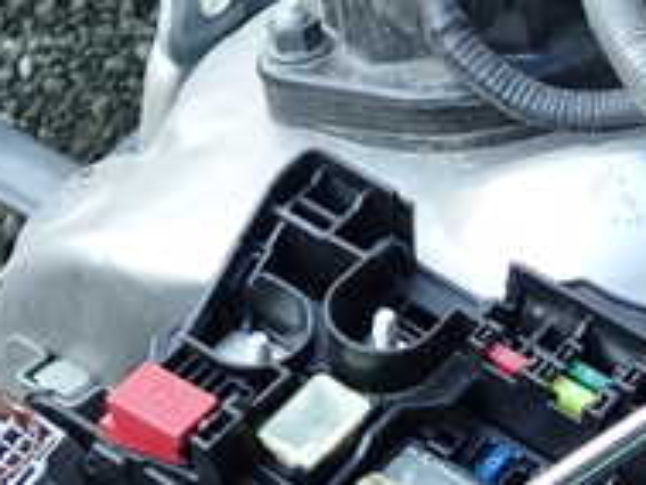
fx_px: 1774
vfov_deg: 15.5
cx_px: 731
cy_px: 359
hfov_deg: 19.6
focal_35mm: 95
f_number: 2.3
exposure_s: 1/80
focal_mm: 5.4
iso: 200
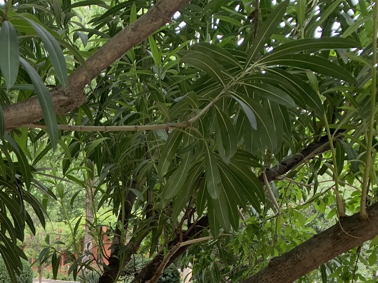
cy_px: 301
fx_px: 666
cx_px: -51
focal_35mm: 61
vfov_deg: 22.8
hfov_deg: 28.4
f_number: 1.8
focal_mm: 4.25
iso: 25
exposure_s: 1/205
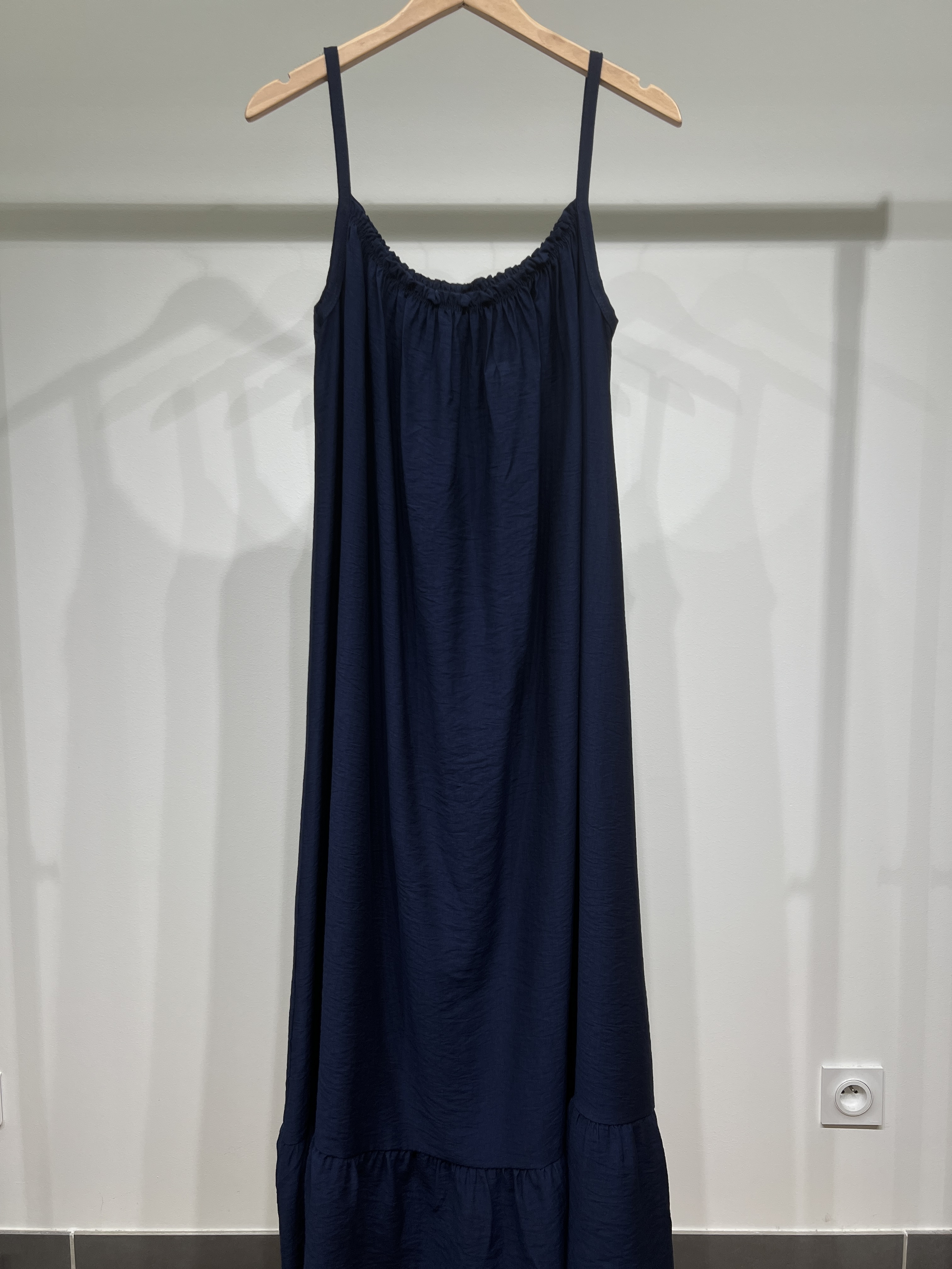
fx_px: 953
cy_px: 634
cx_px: 476
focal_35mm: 26
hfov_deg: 53.1
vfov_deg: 67.3
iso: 50
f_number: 1.5
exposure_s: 1/1112
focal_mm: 5.7
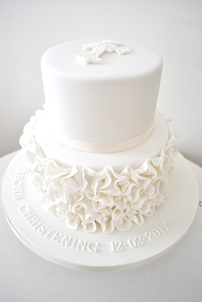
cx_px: 101
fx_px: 252
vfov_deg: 61.9
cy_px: 151
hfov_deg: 43.7
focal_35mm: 30
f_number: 3.8
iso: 320
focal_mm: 20
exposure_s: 1/30
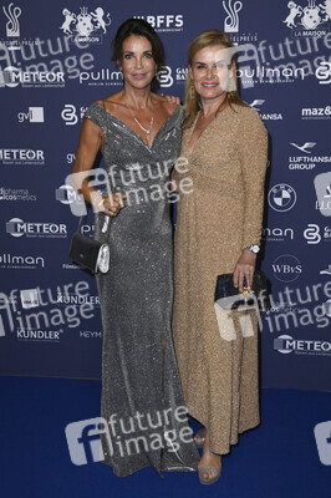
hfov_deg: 31.8
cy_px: 249
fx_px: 580
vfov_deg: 46.4
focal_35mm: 42
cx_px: 166
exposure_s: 1/250
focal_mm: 42
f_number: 5.6
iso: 320
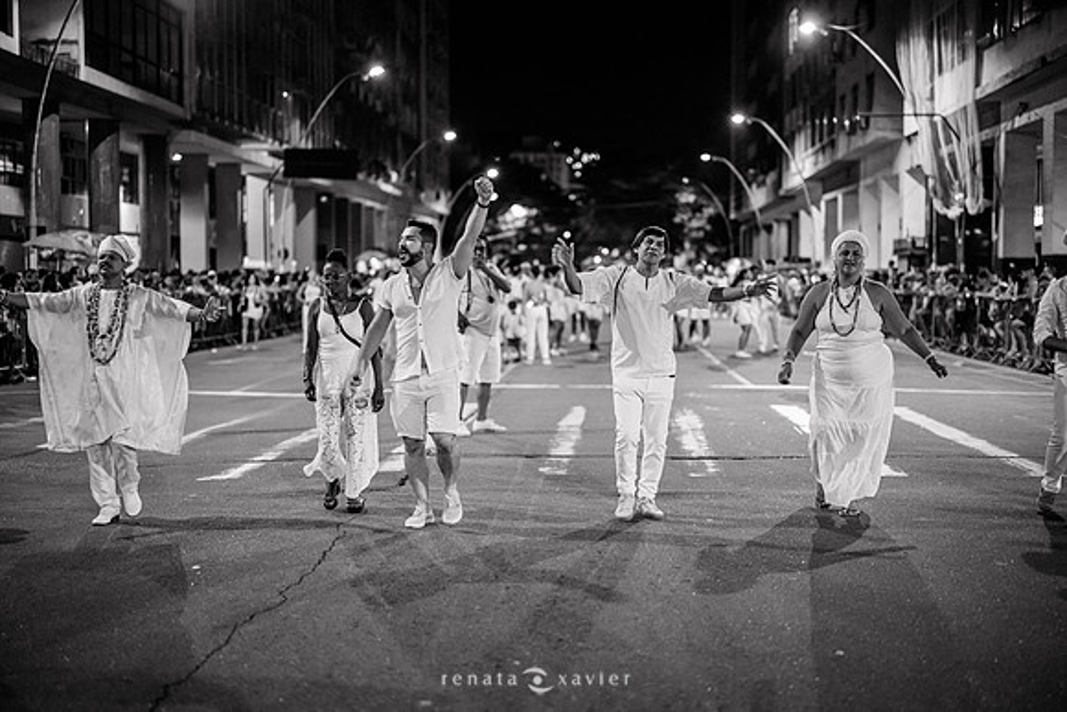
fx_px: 1482
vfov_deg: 27.0
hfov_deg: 39.6
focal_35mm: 50
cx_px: 534
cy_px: 356
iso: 2000
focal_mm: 50
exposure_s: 1/250
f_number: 1.2
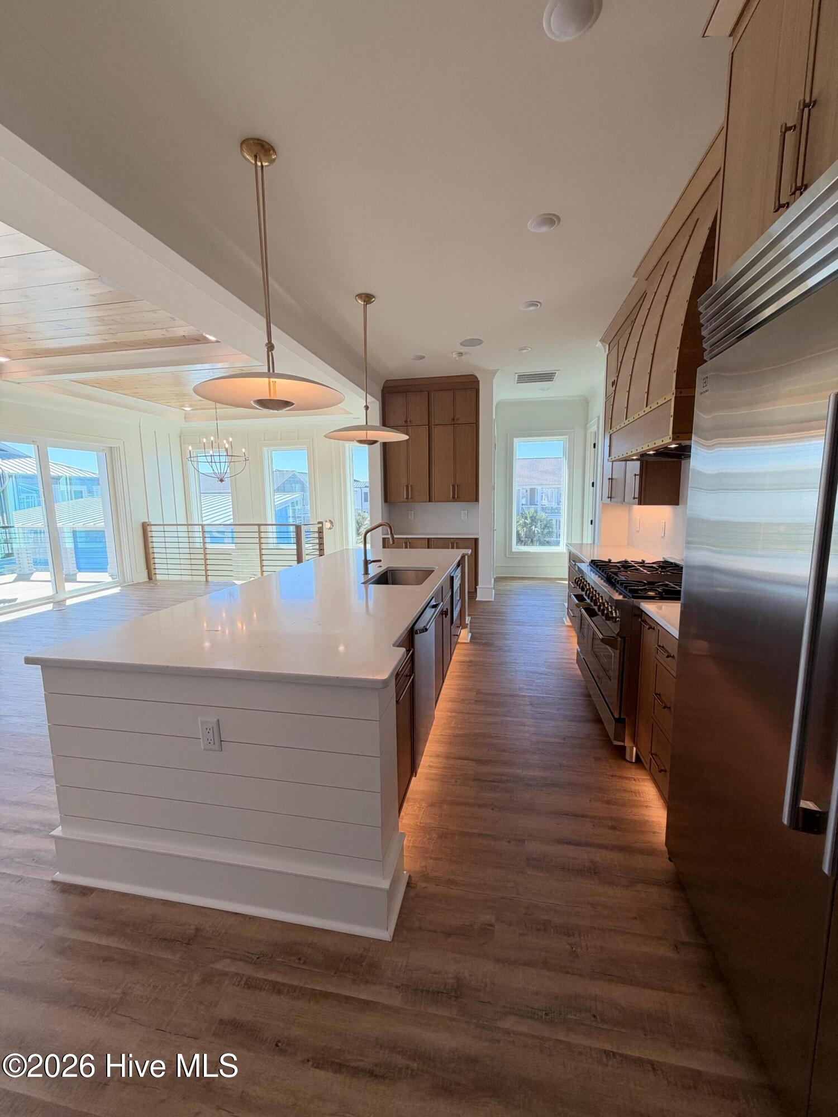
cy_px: 558
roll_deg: +1.3
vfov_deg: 102.1
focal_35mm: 14
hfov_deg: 85.7
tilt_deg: -7.5
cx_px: 419
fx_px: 452
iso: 50
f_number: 2.2
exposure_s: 1/164
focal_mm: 2.22
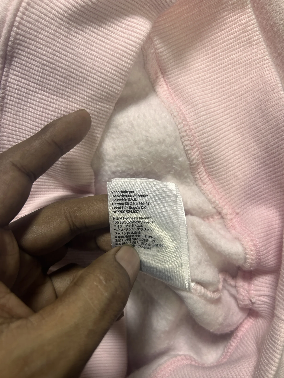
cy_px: 189
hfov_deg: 53.1
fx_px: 284
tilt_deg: -70.9
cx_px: 142
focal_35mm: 26
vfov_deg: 67.3
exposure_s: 1/50
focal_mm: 5.7
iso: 100
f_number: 1.5
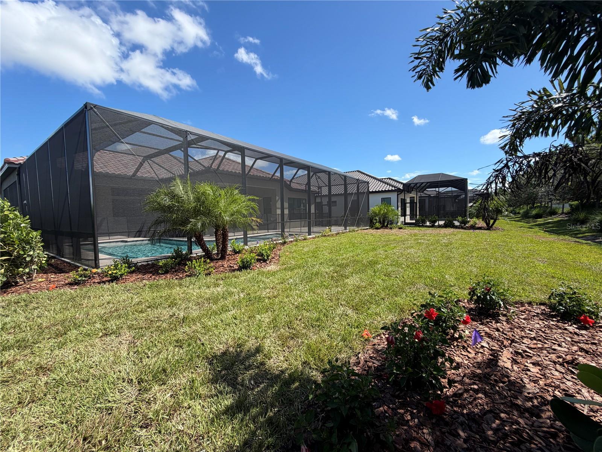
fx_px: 243
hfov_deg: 102.1
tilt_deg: -1.3
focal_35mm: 14
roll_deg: +2.1
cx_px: 301
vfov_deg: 85.7
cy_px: 226
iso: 32
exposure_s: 1/770
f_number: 2.2
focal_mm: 2.22
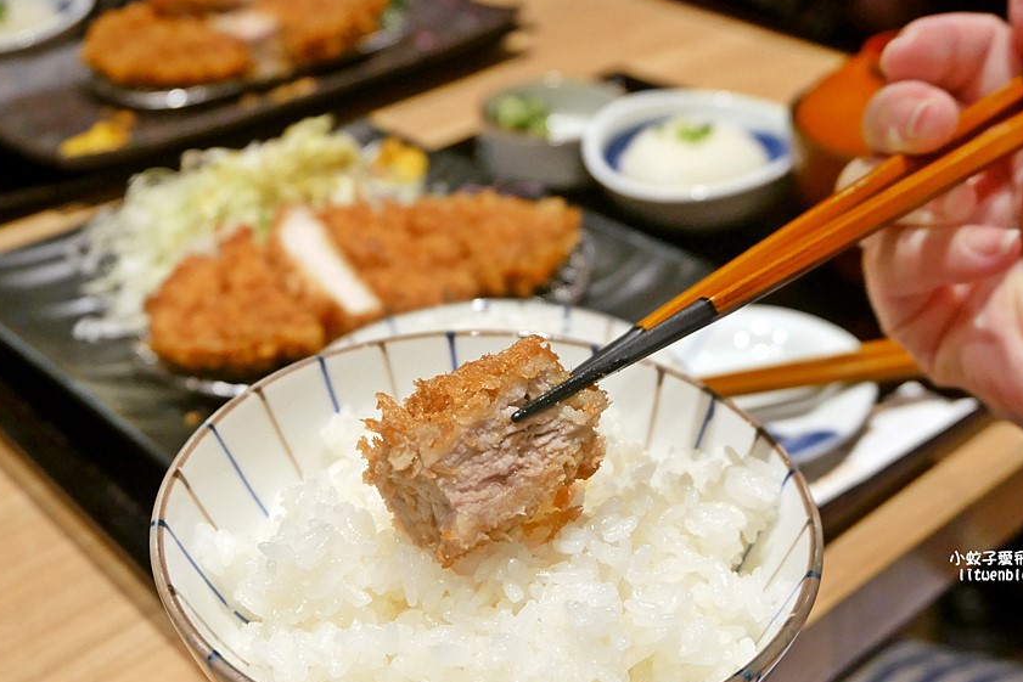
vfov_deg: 28.6
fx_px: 1336
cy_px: 418
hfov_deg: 41.9
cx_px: 533
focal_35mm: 47
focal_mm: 19
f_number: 4.3
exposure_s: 1/60
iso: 800
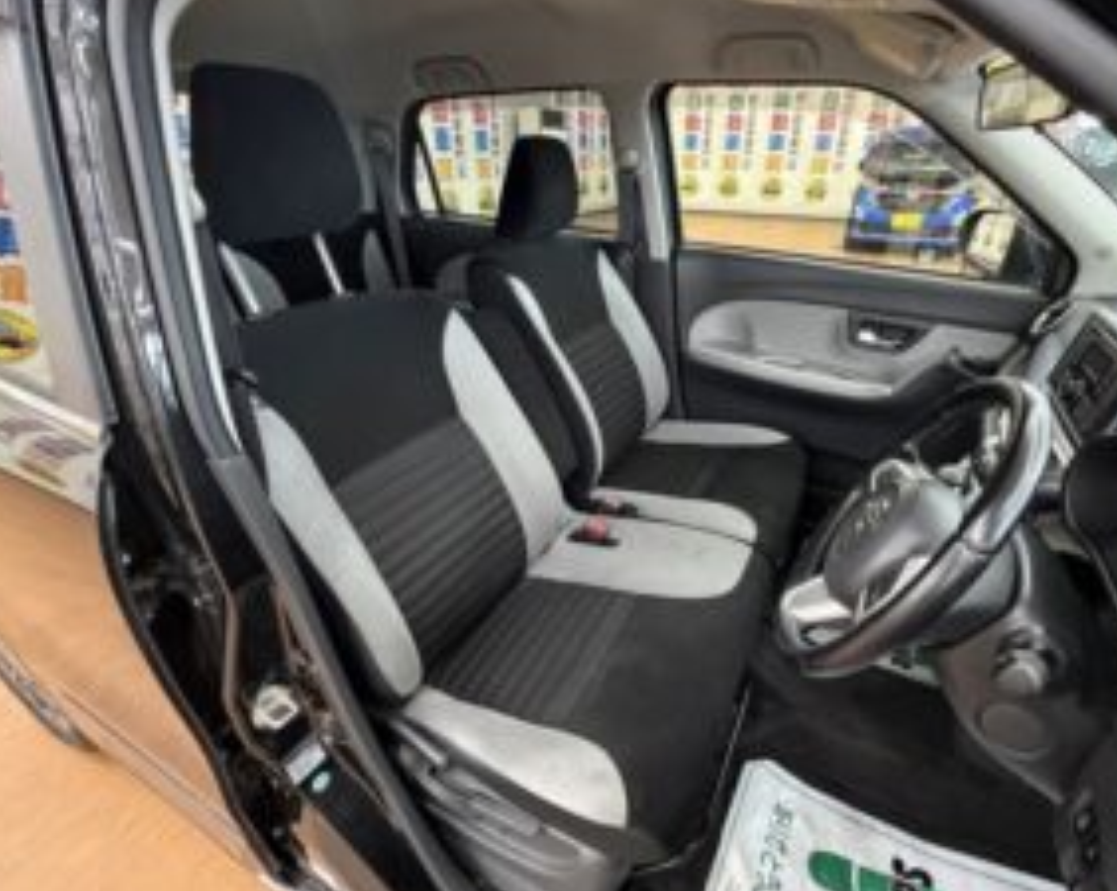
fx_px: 561
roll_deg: +0.3
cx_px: 602
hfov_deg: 89.5
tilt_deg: -26.9
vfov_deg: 76.9
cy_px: 442
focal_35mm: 17
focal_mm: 2.22
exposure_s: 1/50
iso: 500
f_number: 2.2
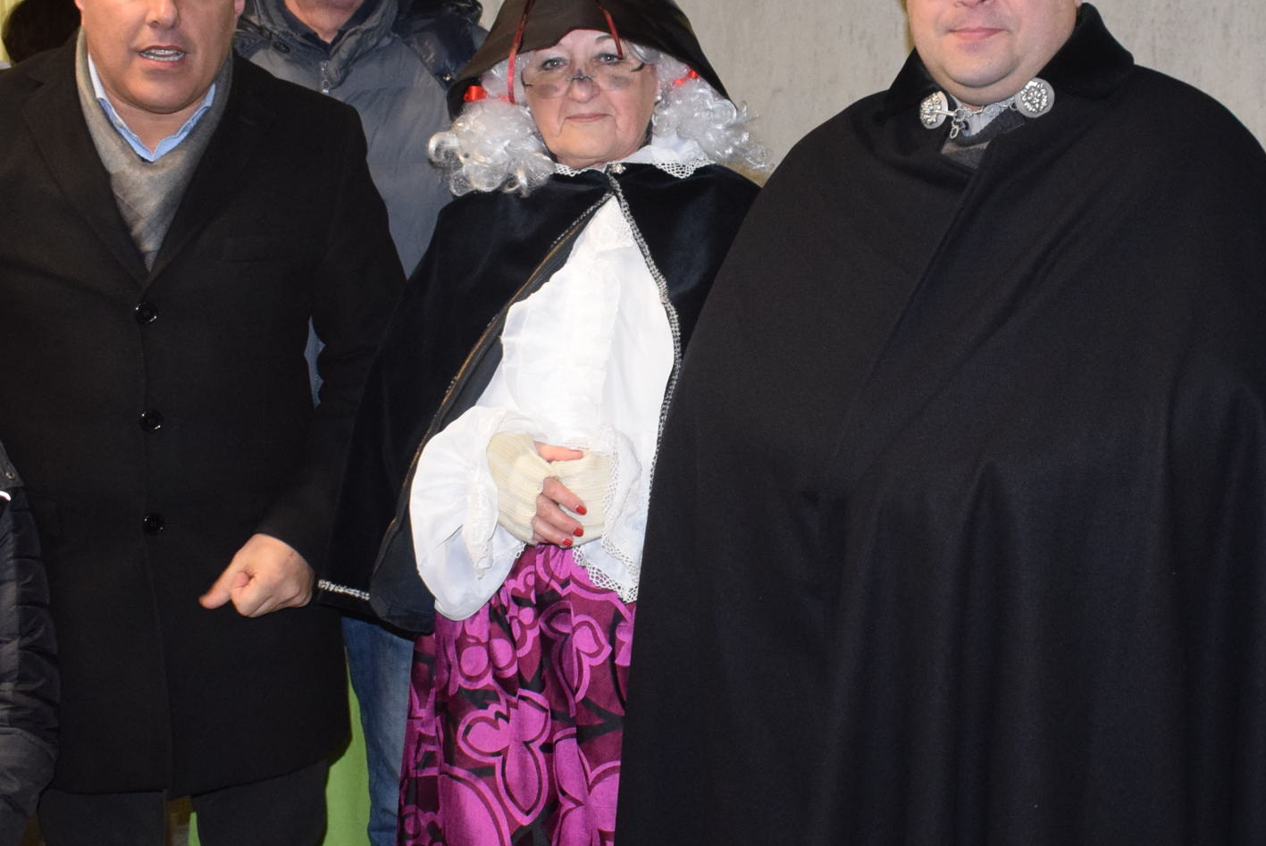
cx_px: 808
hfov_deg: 34.8
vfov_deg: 23.8
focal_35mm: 57
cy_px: 438
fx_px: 2006
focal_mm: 18
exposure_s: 1/60
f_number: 3.5
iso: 1600
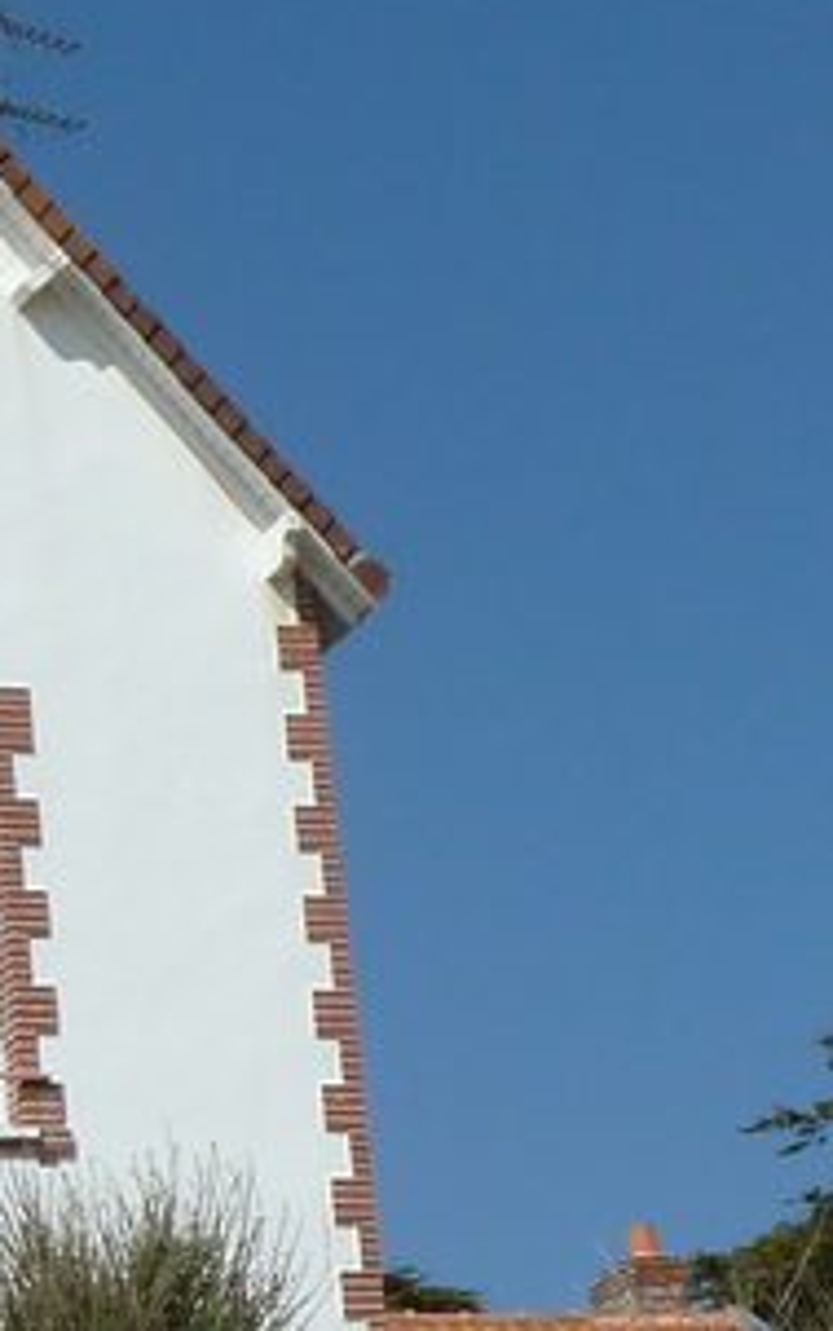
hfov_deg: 7.8
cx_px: -1238
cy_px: 1080
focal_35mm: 156
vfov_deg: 13.3
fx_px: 5661
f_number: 5.6
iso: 80
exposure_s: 1/640
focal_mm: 6.1
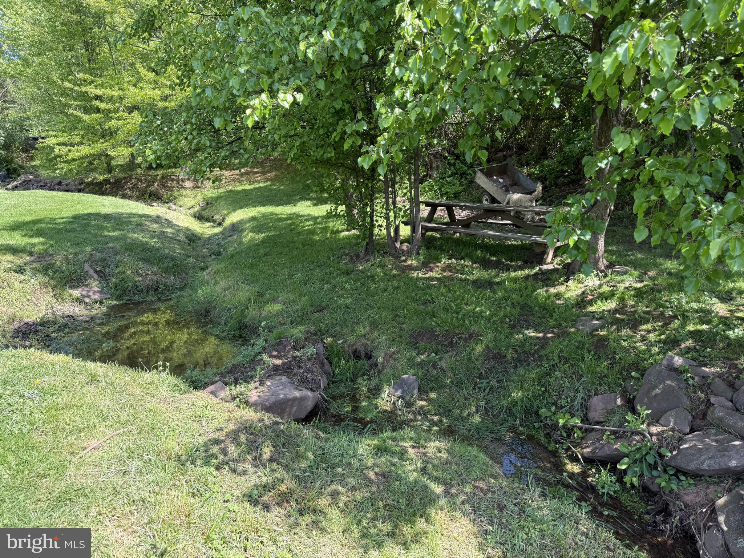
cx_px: 372
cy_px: 279
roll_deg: +1.4
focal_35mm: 24
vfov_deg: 56.8
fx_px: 516
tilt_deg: -12.0
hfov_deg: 71.6
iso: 100
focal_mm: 6.76
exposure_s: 1/598
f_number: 1.78
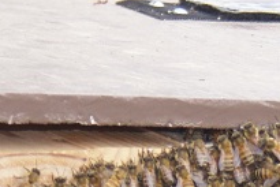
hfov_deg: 3.6
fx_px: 4421
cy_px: 407
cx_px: 290
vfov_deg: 2.4
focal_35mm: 568
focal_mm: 80
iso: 200
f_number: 6.3
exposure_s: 1/125
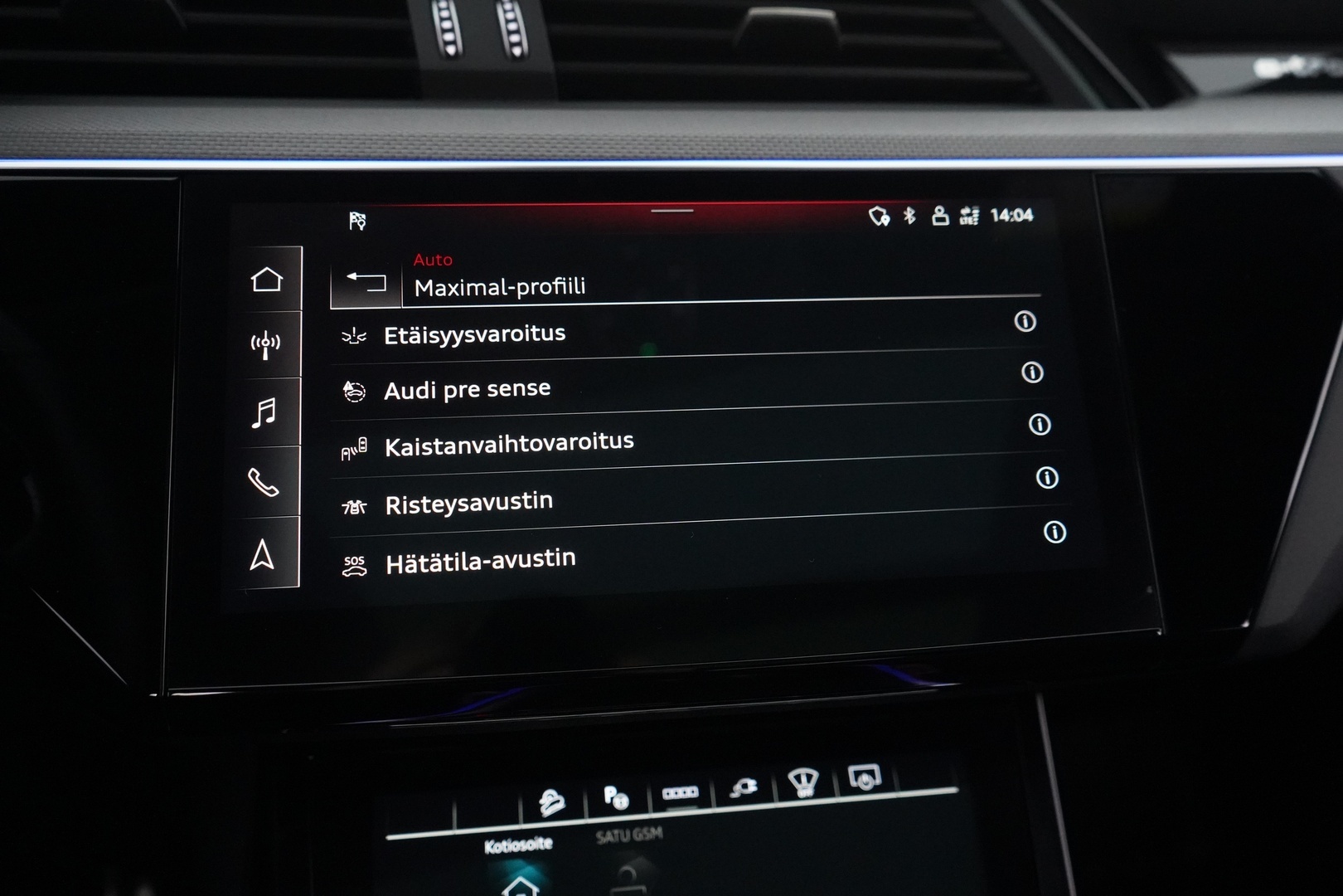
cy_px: 448
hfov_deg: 63.7
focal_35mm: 29
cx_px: 672
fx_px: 1082
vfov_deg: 45.0
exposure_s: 1/60
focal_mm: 29
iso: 12800
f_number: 5
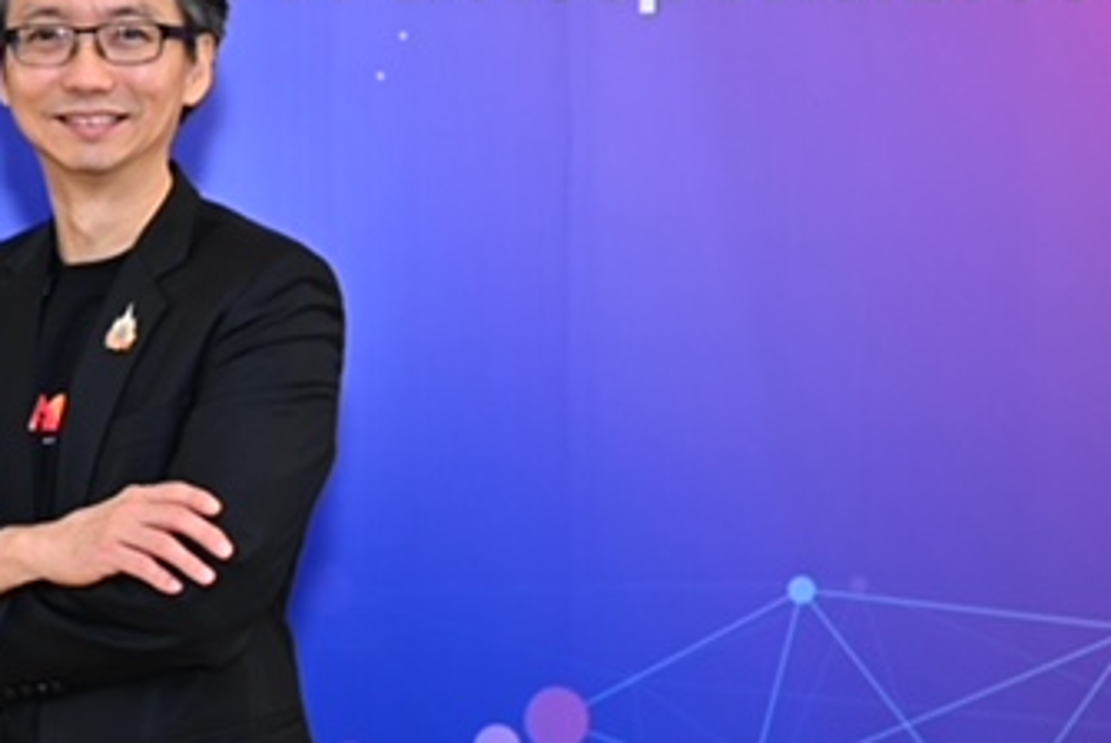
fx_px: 2595
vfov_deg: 16.3
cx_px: 139
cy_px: 342
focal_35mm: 84
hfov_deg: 23.6
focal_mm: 44
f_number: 4
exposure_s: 1/125
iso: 1000
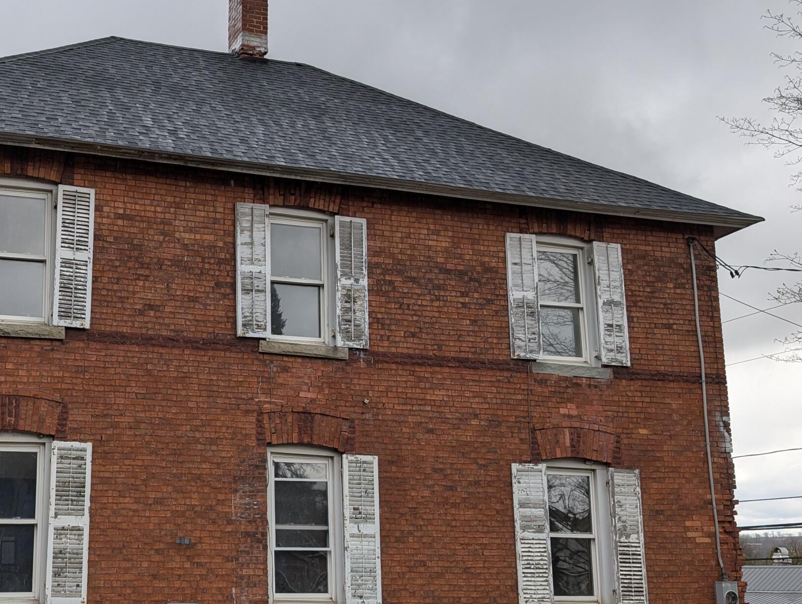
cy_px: 375
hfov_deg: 41.5
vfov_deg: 32.8
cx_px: 195
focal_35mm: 44
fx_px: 1021
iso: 22
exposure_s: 1/630
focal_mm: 6.9
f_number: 1.68
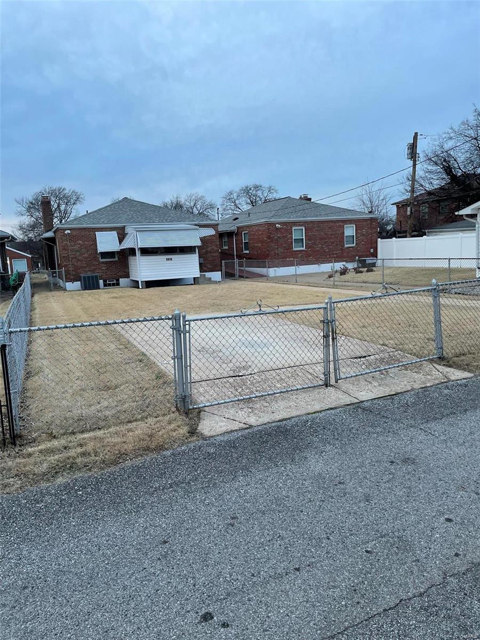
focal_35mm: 26
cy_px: 320
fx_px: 481
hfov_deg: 53.1
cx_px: 240
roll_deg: +3.5
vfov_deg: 67.3
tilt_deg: -5.8
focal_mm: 4.2
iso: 100
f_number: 1.6
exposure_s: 1/121
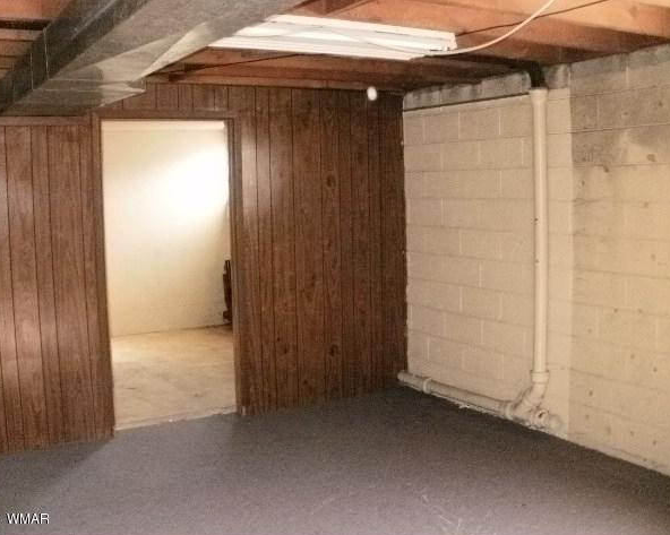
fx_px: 753
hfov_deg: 47.9
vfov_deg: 39.1
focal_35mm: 38
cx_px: 313
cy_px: 270
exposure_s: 1/30
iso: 500
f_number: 3.5
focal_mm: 6.3
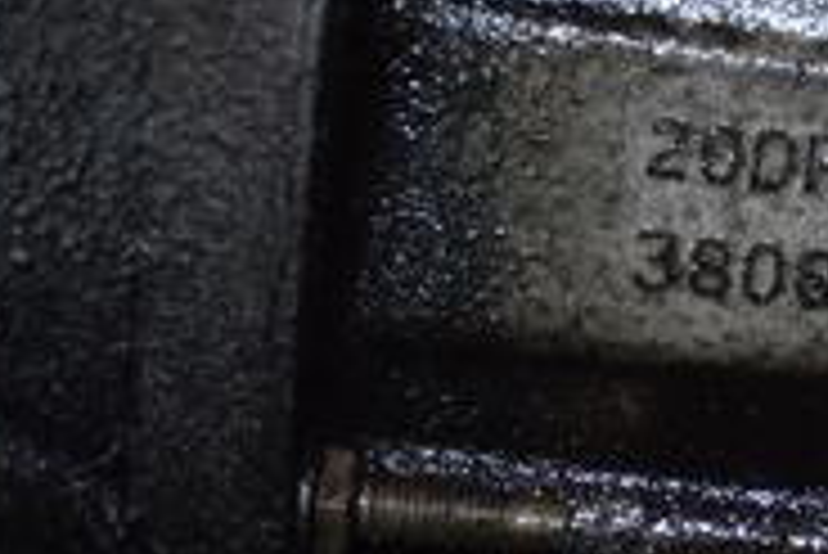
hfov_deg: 8.2
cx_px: 657
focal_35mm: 250
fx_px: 5754
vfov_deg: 5.5
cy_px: 185
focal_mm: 48
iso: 800
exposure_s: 1/60
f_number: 4.8
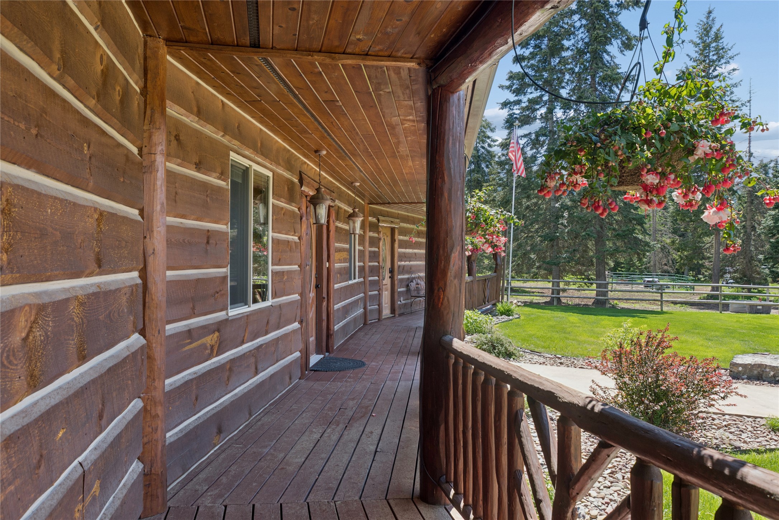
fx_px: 649
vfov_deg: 43.6
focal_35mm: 30
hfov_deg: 61.9
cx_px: 390
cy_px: 260
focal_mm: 20
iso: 100
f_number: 6.3
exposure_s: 1/80
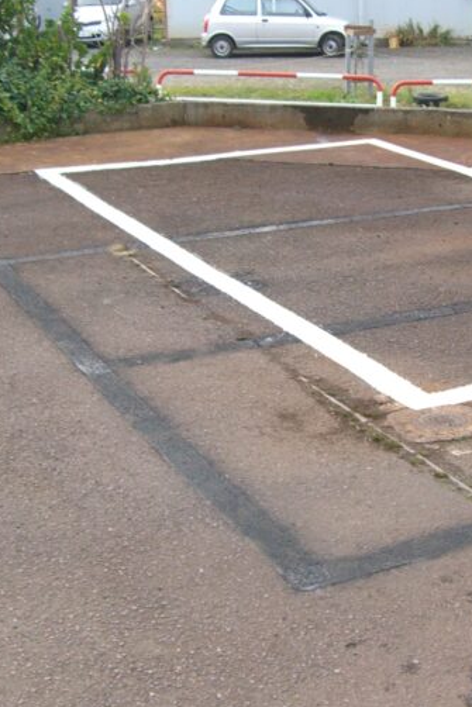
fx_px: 1238
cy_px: 300
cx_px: 418
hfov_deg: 21.2
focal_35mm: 63
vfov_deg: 31.8
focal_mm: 6.2
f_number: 2.7
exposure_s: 1/100
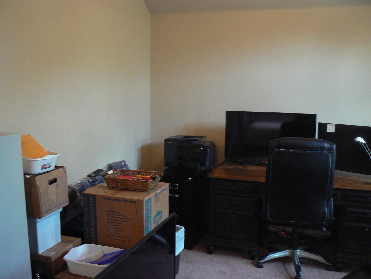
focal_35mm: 36
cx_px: 186
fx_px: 386
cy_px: 140
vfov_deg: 39.7
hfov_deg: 51.4
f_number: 2.8
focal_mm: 6
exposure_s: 1/13
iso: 200
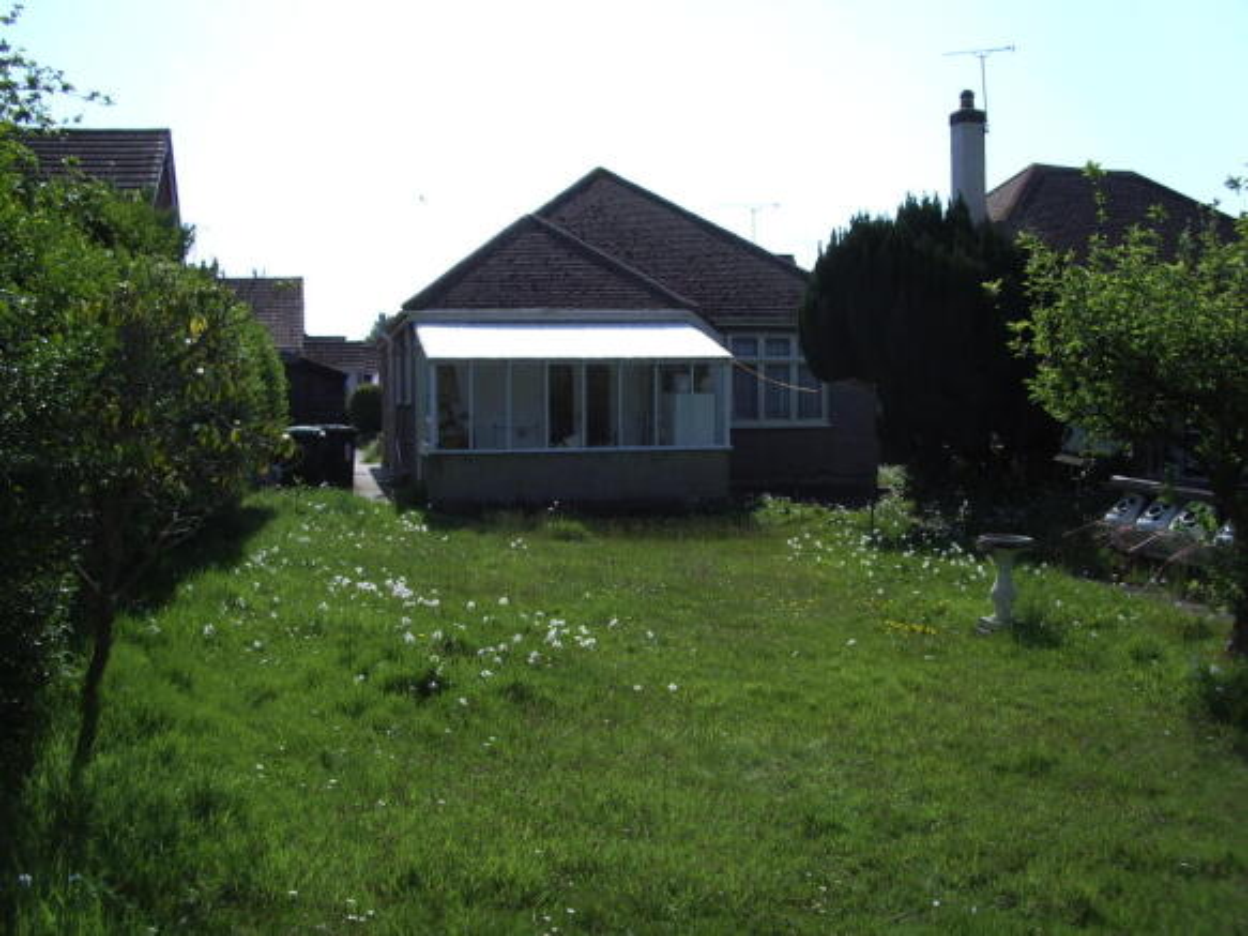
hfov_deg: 52.6
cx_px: 624
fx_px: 1262
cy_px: 468
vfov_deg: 40.7
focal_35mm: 35
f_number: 4.3
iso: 50
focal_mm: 5.8
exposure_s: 1/500
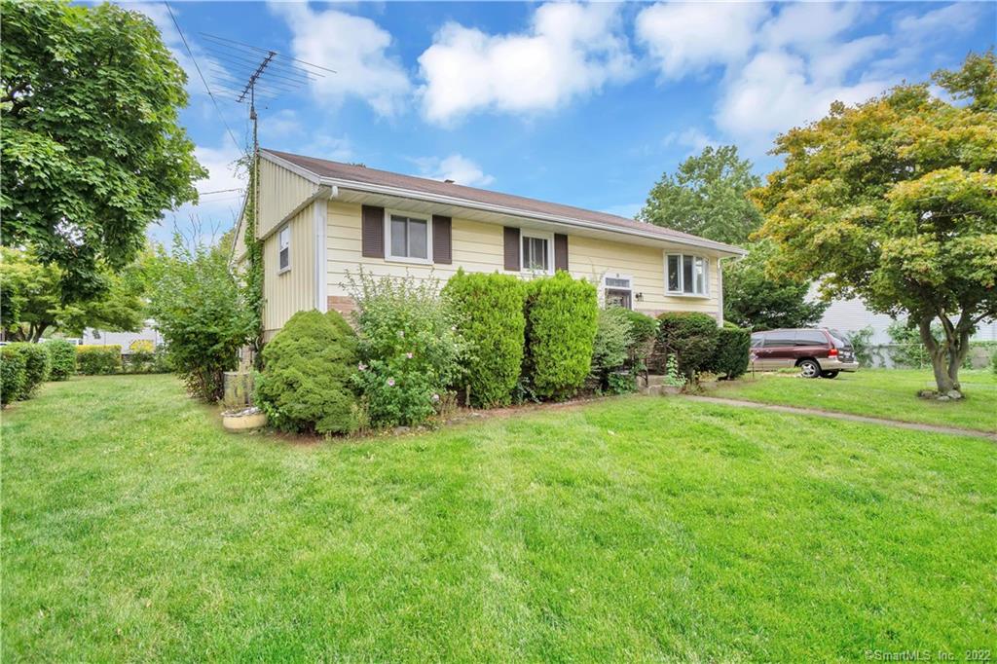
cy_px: 332
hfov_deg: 95.0
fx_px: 457
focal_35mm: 16
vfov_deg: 72.0
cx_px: 498
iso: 160
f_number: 8
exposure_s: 1/160
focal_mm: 11
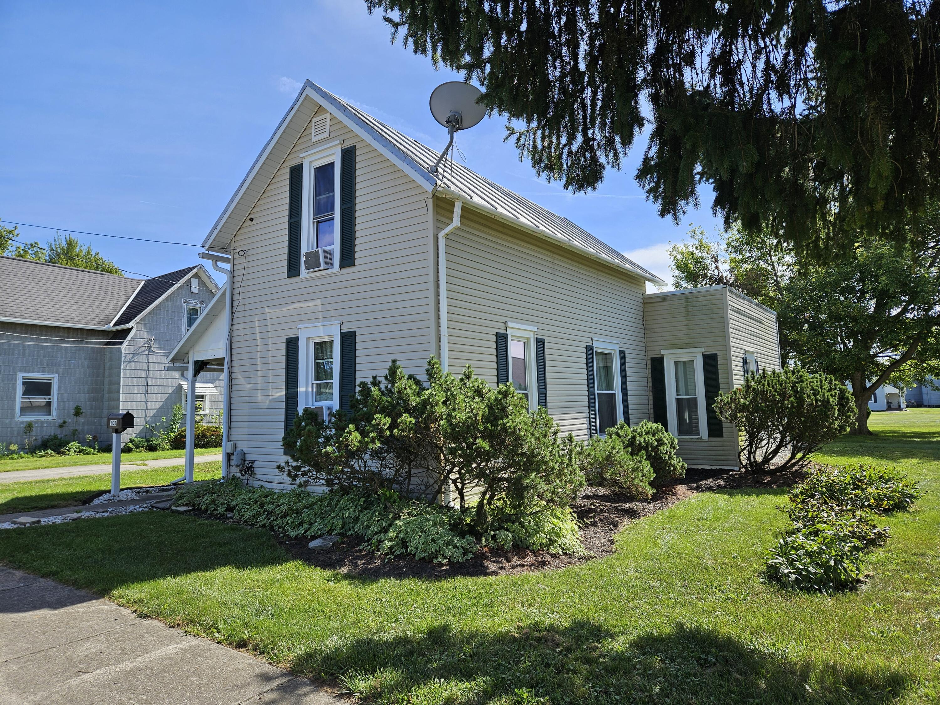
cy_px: 352
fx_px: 625
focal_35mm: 23
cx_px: 470
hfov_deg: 73.9
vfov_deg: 58.9
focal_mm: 5.4
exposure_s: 1/1036
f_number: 1.8
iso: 25
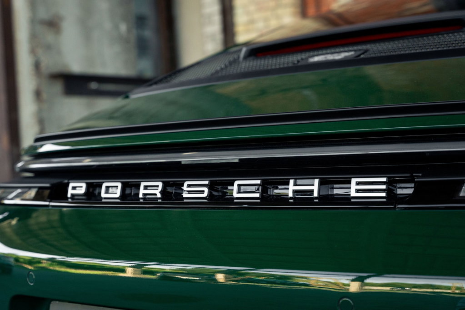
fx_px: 770
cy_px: 155
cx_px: 232
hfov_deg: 33.6
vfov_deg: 22.8
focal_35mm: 60
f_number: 5
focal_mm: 59.6
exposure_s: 1/250
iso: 1600
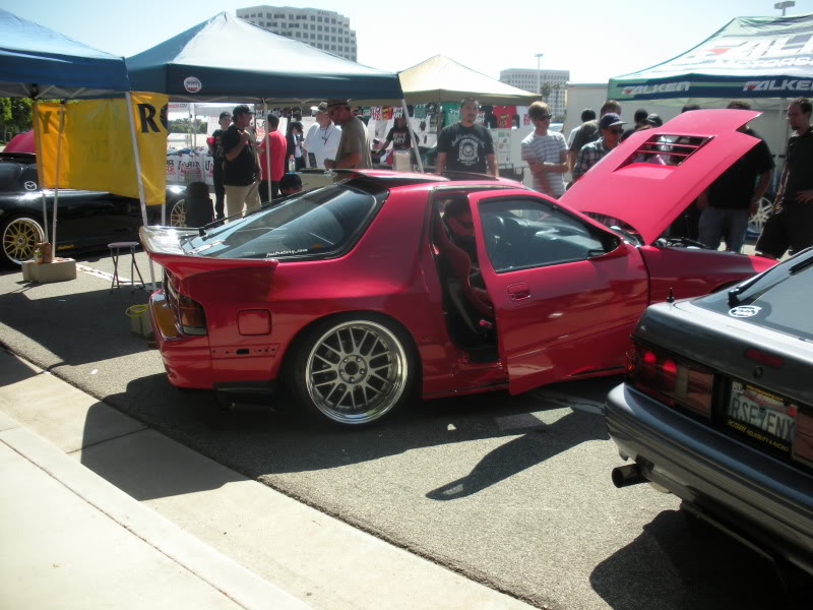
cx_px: 406
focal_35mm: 35
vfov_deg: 40.7
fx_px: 822
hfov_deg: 52.6
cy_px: 305
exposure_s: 1/403
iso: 64
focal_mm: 6.3
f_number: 3.5
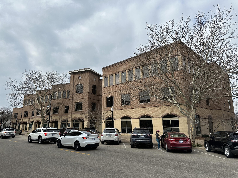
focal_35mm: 24
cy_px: 89
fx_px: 165
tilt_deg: +12.7
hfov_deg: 71.6
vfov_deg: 56.8
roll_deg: +0.3
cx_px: 119
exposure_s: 1/4348
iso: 80
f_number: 1.78
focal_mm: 6.86
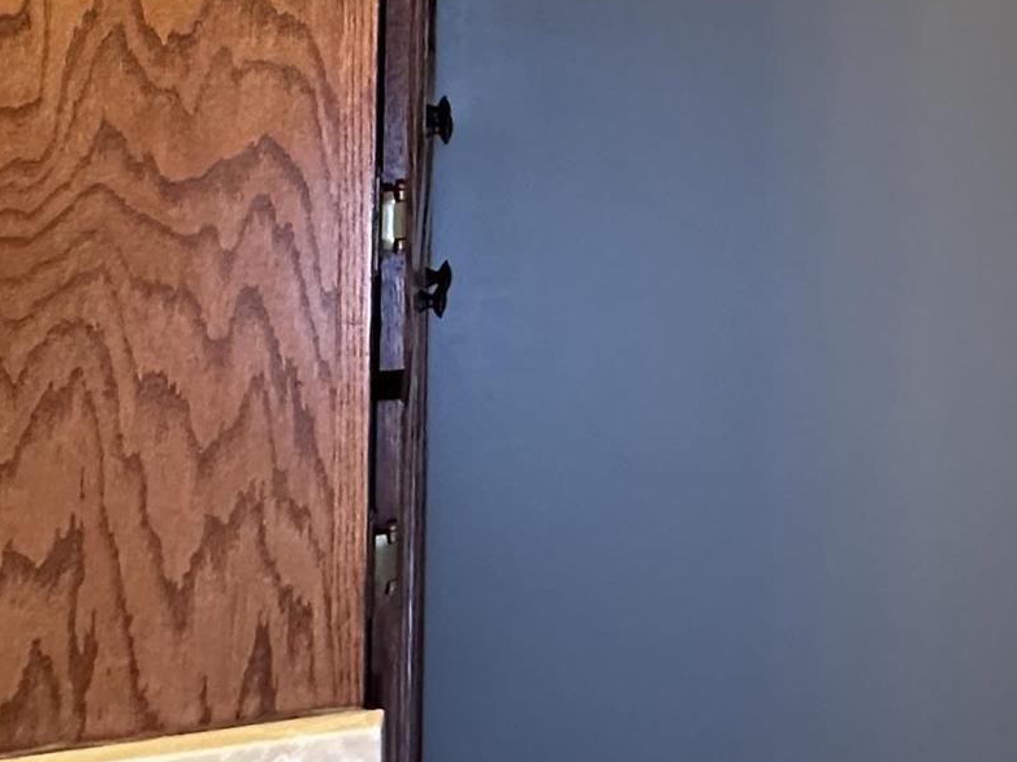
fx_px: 1615
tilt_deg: +0.4
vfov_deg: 23.3
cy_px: -246
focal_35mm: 55
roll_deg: -1.1
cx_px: 888
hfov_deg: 33.4
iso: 400
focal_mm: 2.22
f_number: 2.2
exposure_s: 1/60
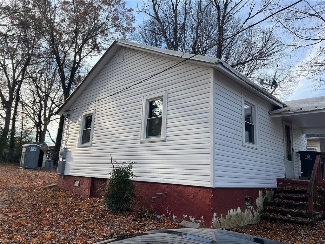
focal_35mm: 26
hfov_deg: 67.3
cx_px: 162
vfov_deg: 53.1
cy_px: 122
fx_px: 244
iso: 50
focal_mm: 5.7
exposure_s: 1/1295
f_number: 1.5
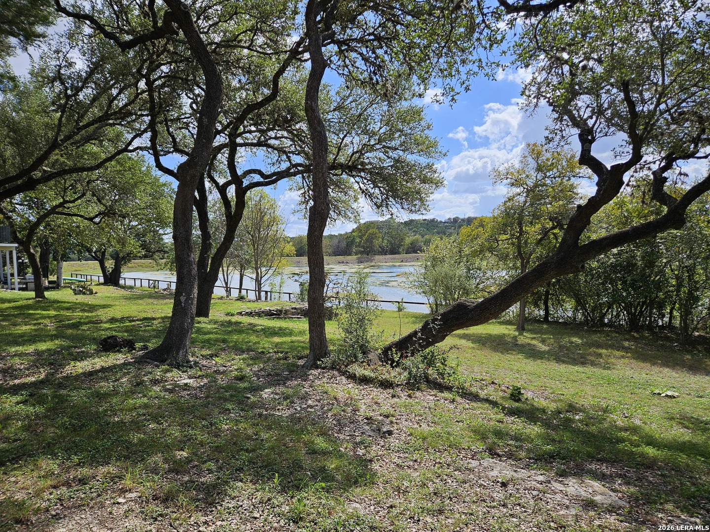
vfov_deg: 58.9
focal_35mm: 23
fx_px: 472
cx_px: 355
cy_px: 266
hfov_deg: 73.9
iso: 25
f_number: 1.8
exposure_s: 1/1994
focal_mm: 5.4
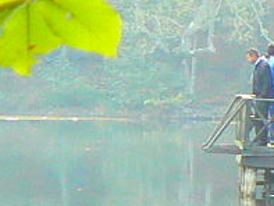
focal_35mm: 614
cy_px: 246
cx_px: 270
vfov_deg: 2.4
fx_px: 4863
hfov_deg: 3.2
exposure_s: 1/25
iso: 200
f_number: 3.2
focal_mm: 16.2
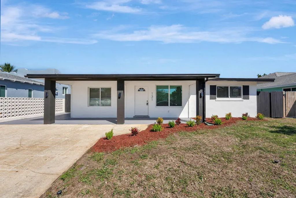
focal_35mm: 14
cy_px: 99
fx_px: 115
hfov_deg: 104.2
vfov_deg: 81.2
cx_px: 148
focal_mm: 14
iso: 100
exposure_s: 1/200
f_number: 10
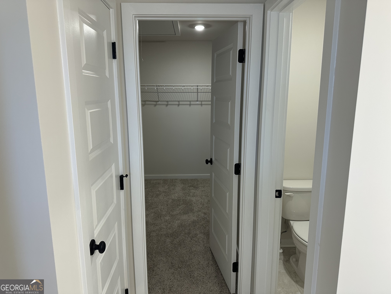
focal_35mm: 24
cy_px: 147
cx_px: 196
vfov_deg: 56.8
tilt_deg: -10.8
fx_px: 271
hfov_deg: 71.6
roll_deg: +0.3
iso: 200
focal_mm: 6.86
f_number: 1.78
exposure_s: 1/120
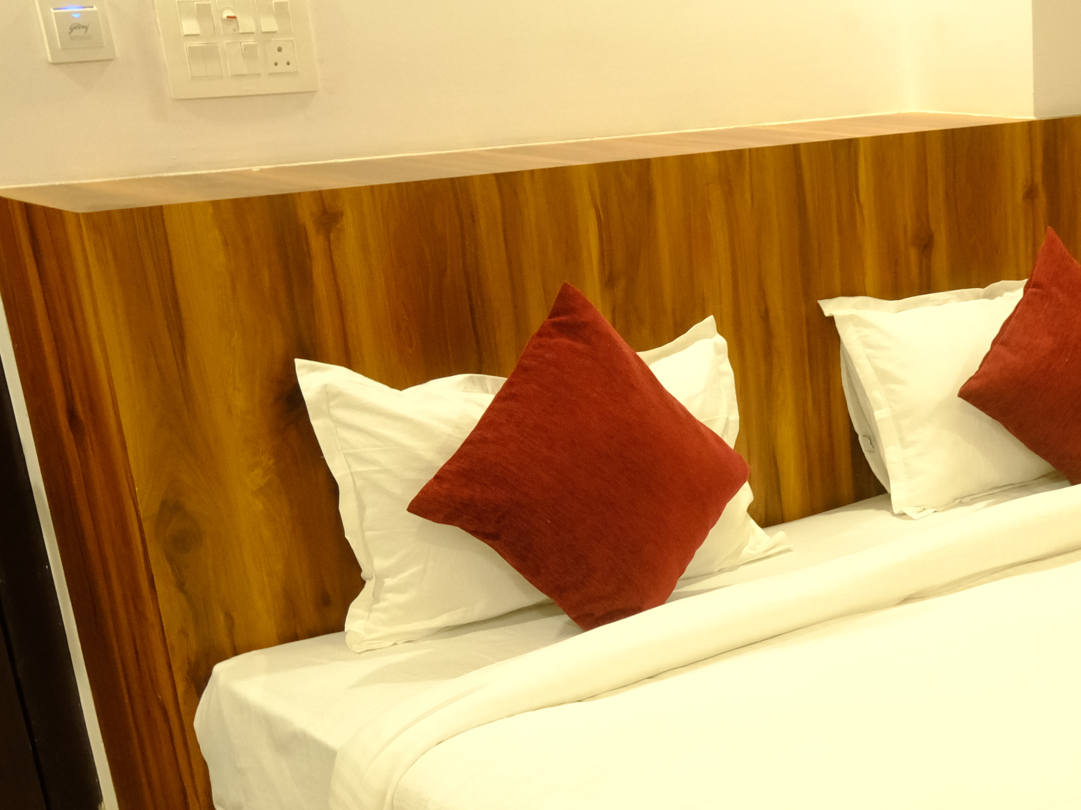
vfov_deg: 24.2
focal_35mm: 59
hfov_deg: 29.8
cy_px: 712
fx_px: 1842
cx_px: 1152
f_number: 2.8
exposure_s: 1/125
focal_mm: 16
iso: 2000
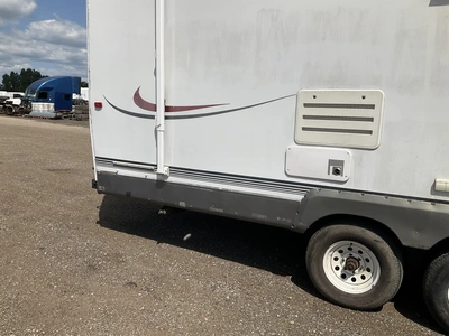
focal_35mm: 29
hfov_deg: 61.7
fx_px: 376
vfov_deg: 48.2
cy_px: 168
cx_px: 224
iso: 25
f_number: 1.8
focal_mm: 3
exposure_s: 1/4065
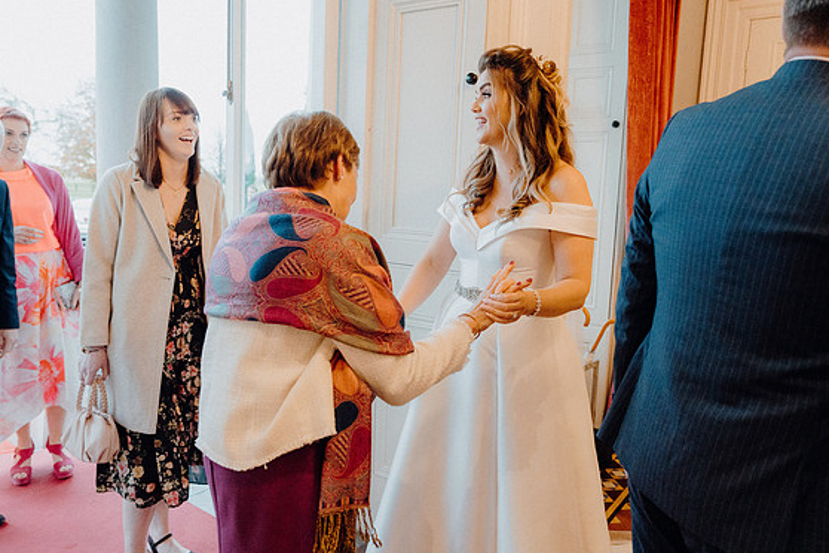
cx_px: 407
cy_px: 270
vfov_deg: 49.5
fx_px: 599
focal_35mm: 26
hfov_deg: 69.4
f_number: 3.5
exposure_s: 1/200
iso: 4000
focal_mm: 25
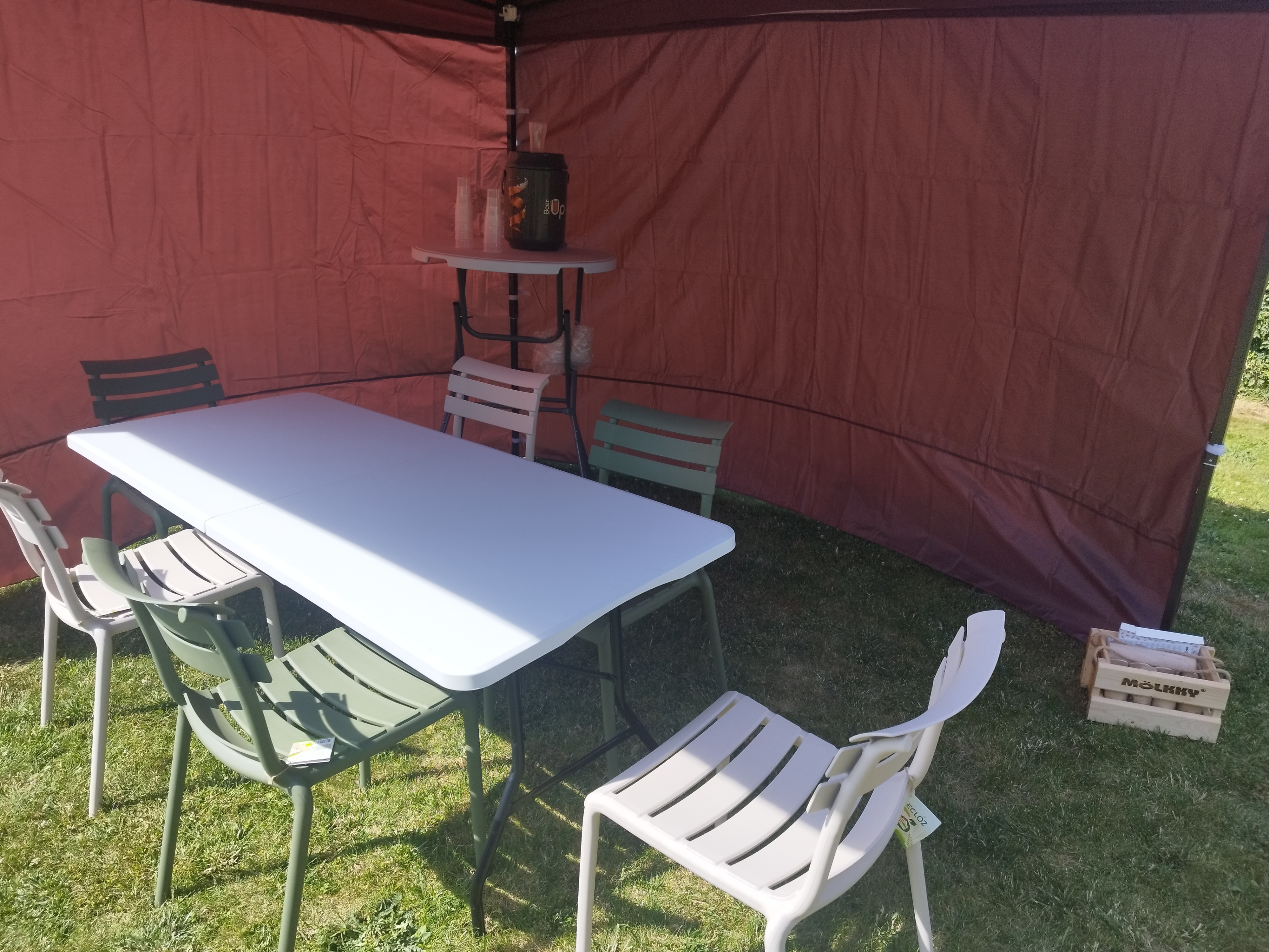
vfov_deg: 54.9
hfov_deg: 69.4
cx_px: 634
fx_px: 916
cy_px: 476
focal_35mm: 25
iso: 50
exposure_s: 1/544
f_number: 1.89
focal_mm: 5.95
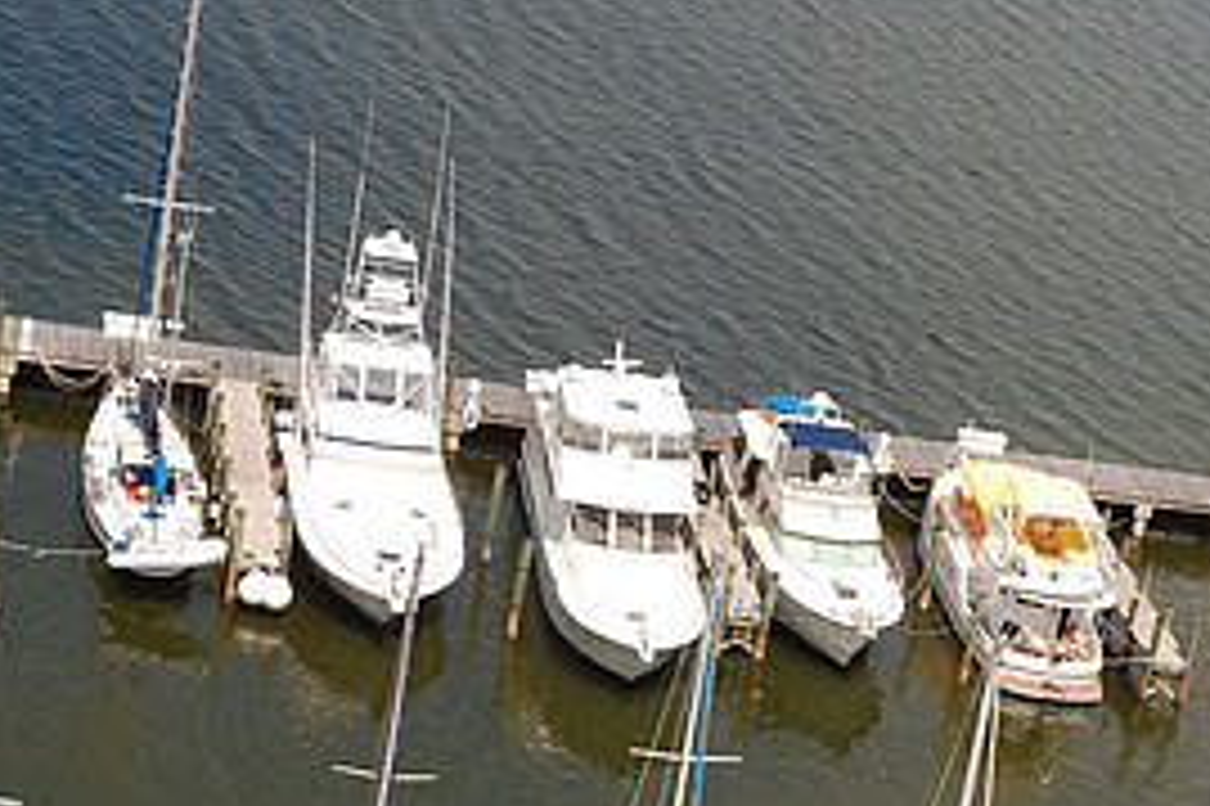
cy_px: 680
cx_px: 1291
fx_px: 3695
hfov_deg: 18.0
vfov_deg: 12.4
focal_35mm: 110
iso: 200
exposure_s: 1/500
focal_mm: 34
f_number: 8
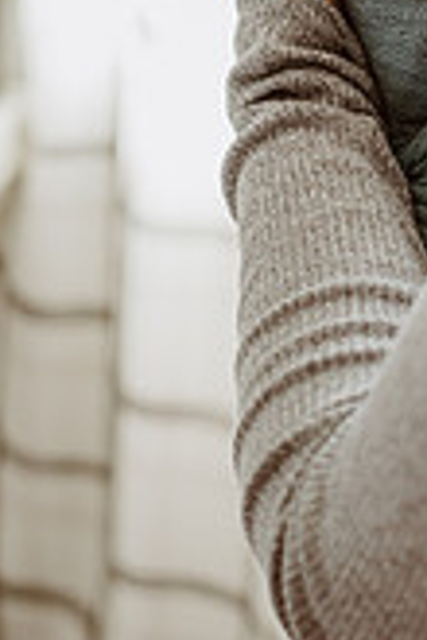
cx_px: 454
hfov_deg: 10.0
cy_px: -54
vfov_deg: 14.7
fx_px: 2419
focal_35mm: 136
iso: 500
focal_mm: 50
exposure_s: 1/160
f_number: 2.8
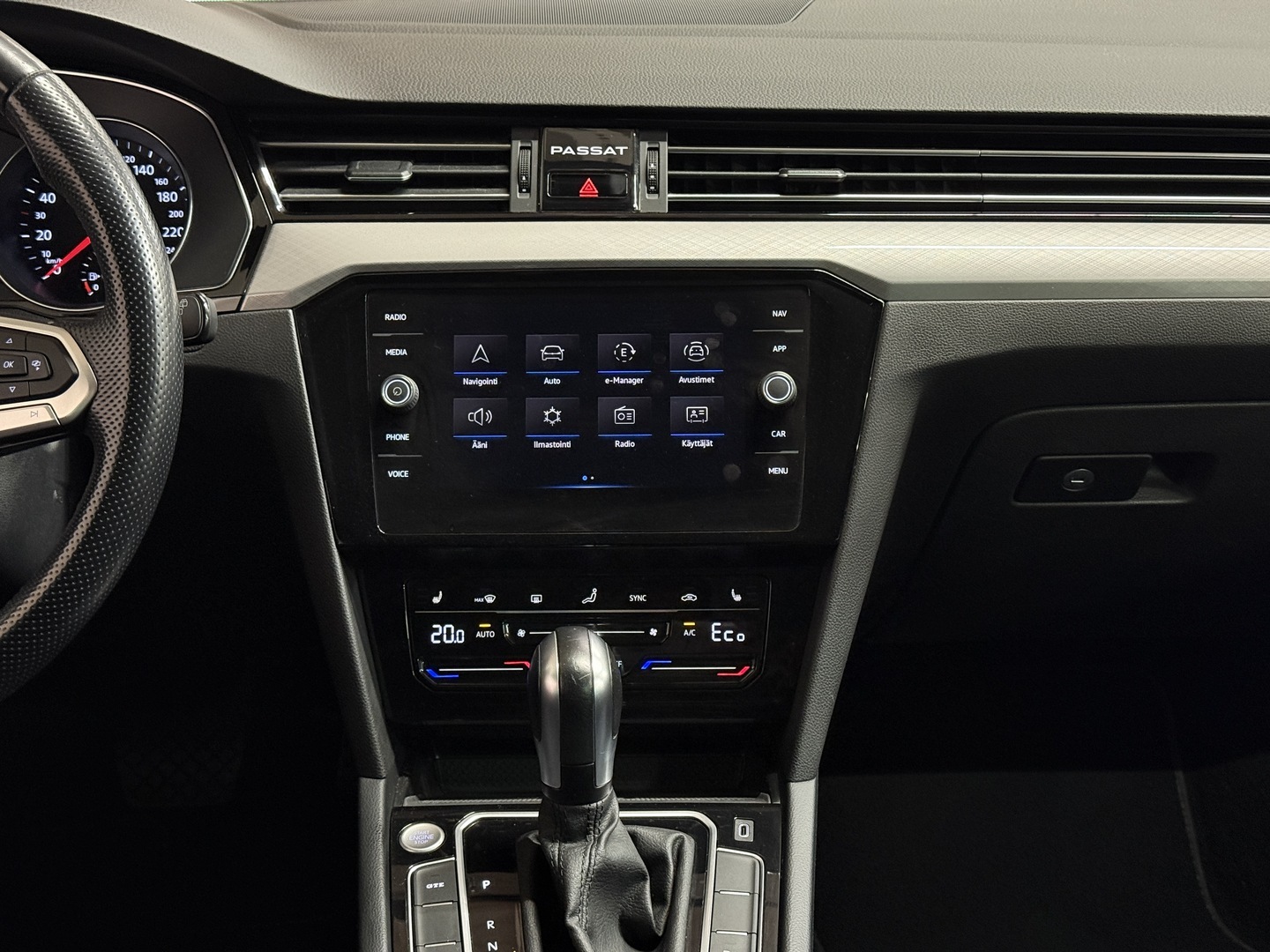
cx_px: 635
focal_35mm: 48
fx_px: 1761
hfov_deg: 39.7
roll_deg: +0.5
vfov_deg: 30.3
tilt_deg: -19.0
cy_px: 476
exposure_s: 1/36
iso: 400
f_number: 1.78
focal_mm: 6.76
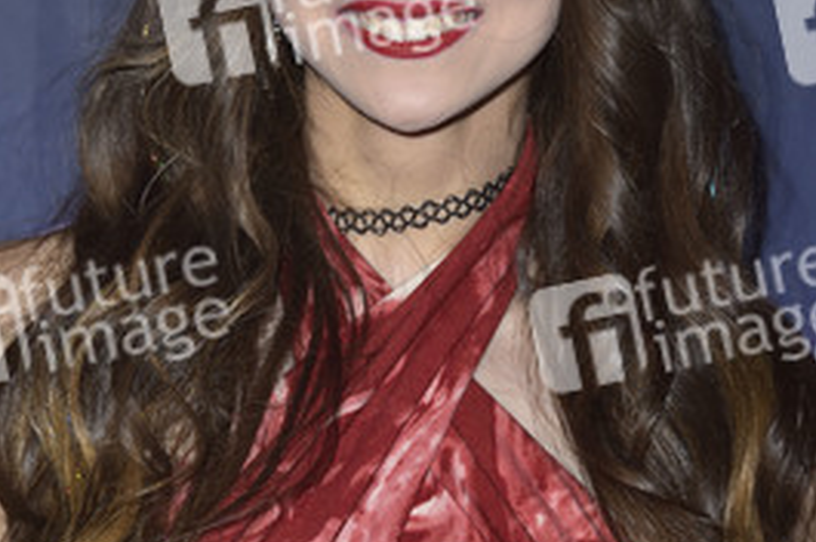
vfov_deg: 5.7
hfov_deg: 8.5
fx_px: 5479
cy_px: 166
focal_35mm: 242
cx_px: 408
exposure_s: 1/250
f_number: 6.3
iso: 320
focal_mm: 160
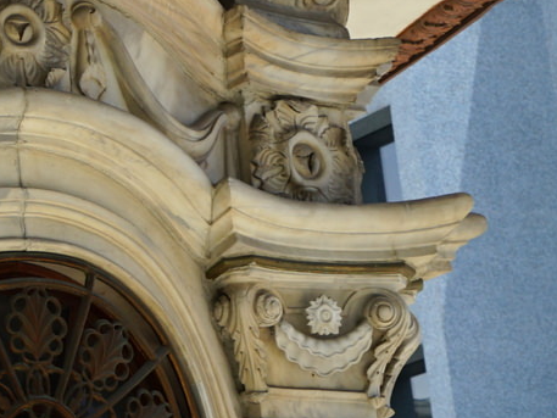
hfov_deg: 8.8
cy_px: 101
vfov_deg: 7.2
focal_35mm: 207
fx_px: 3332
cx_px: -706
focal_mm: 41
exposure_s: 1/160
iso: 100
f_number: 8
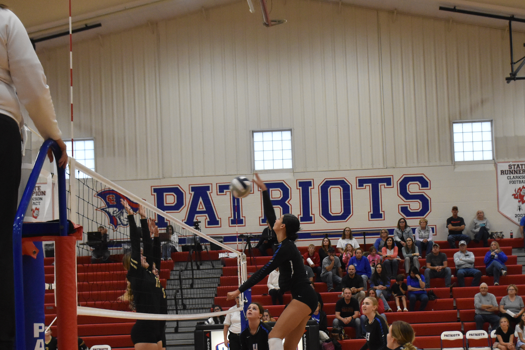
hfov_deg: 30.9
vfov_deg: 20.8
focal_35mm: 65
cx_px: 315
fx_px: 948
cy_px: 256
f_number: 3.8
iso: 2500
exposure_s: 1/500
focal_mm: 26
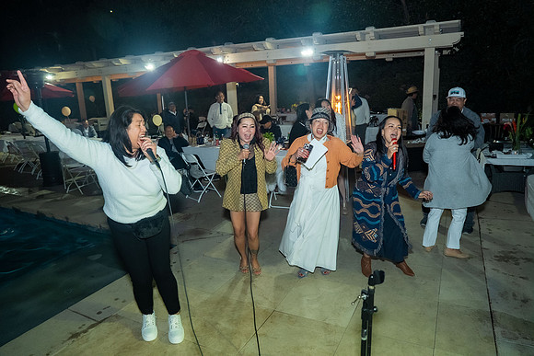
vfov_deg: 53.2
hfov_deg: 73.7
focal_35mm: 24
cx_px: 267
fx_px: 356
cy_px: 178
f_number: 3.2
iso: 1000
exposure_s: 1/160
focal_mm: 24
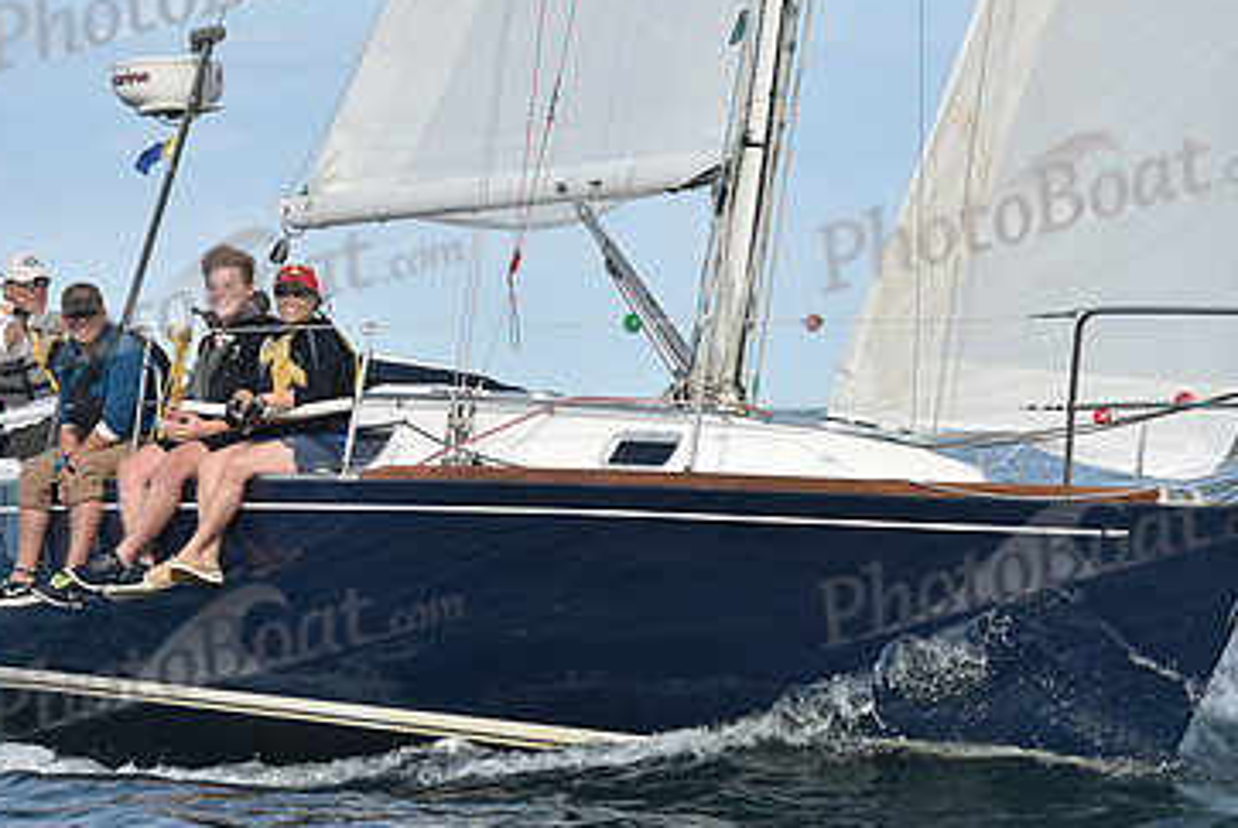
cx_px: 643
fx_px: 7434
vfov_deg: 6.4
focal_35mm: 216
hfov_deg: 9.5
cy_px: 429
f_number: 8
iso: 320
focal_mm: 135
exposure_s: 1/1000
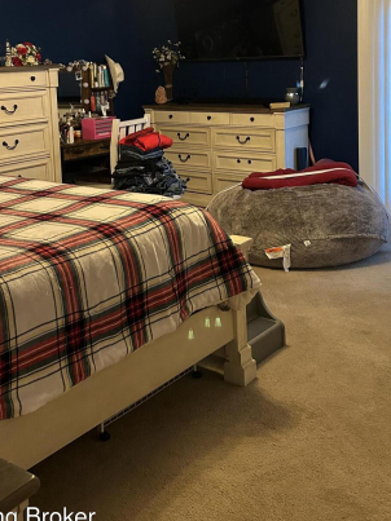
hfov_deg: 33.6
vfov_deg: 42.4
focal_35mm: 43
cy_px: 125
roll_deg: +2.0
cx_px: 192
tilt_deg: -6.7
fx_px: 648
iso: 500
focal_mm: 5.7
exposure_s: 1/60
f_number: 1.5
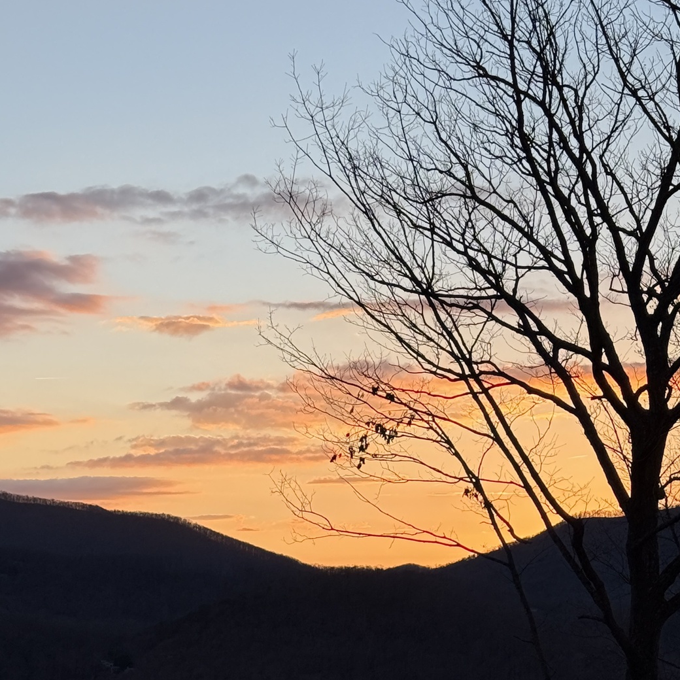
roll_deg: -0.4
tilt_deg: -1.6
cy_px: 638
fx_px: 2089
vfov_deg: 18.1
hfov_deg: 18.5
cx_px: 303
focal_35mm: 94
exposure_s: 1/2208
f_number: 1.78
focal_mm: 6.76
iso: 100
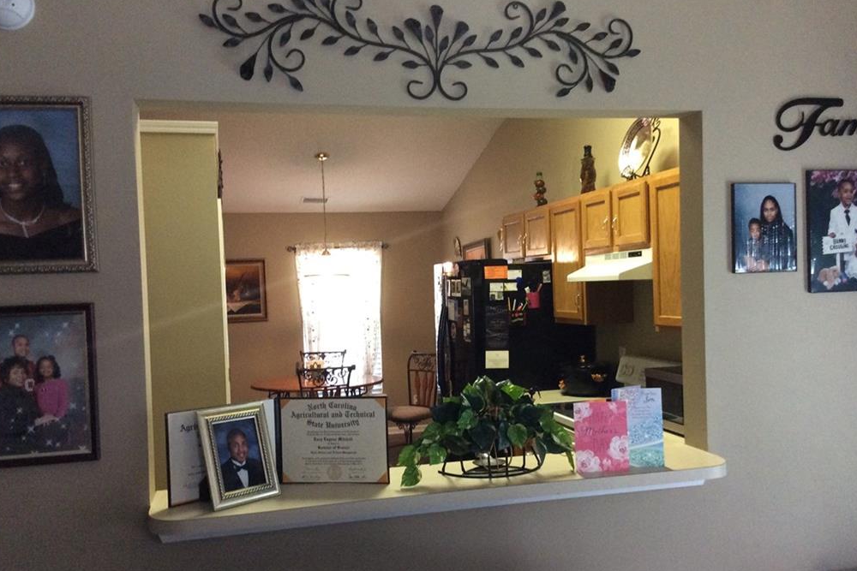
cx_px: 427
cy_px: 305
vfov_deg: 38.9
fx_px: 809
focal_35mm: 34
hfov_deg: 55.8
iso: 200
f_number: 2.4
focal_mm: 3.3
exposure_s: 1/24
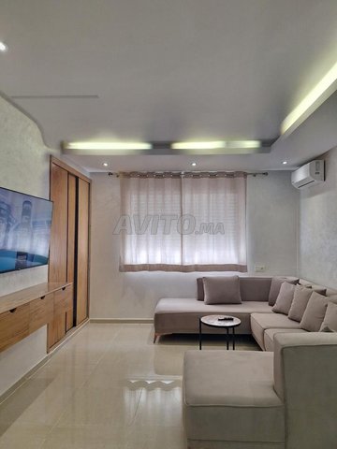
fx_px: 299
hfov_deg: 58.9
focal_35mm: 23
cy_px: 224
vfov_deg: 73.9
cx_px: 168
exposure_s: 1/100
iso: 40
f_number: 1.8
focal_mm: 5.54
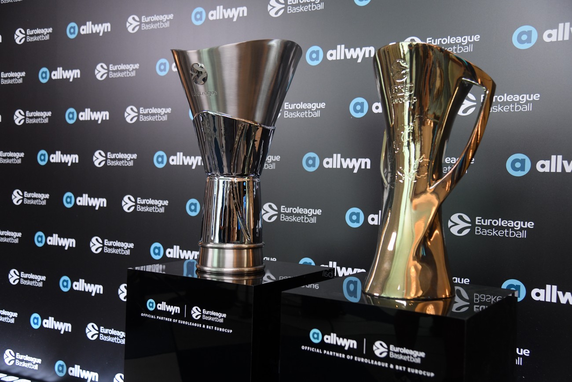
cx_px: 286
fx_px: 604
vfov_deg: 35.1
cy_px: 191
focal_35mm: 38
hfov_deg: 50.7
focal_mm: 38
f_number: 4
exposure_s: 1/320
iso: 1250
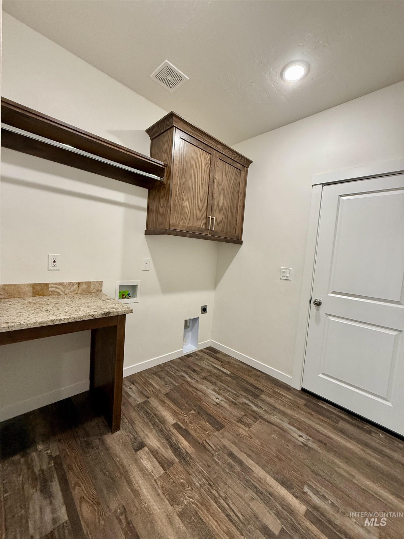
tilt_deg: -4.2
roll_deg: -4.9
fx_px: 218
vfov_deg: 102.1
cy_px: 270
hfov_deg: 85.7
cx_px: 202
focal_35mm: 14
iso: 320
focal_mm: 2.22
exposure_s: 1/120
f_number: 2.2
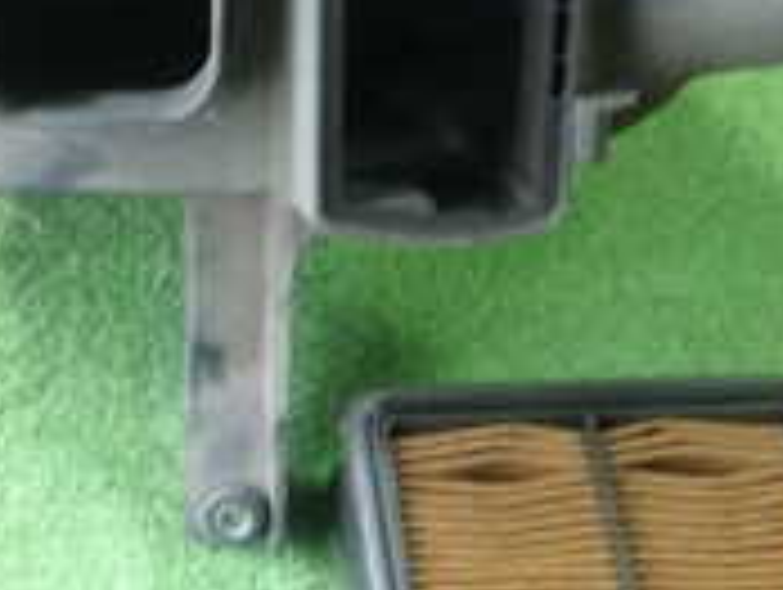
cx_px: -50
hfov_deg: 21.7
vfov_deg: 17.1
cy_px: 419
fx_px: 1948
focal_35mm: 86
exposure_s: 1/30
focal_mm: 4.5
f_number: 2
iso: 200
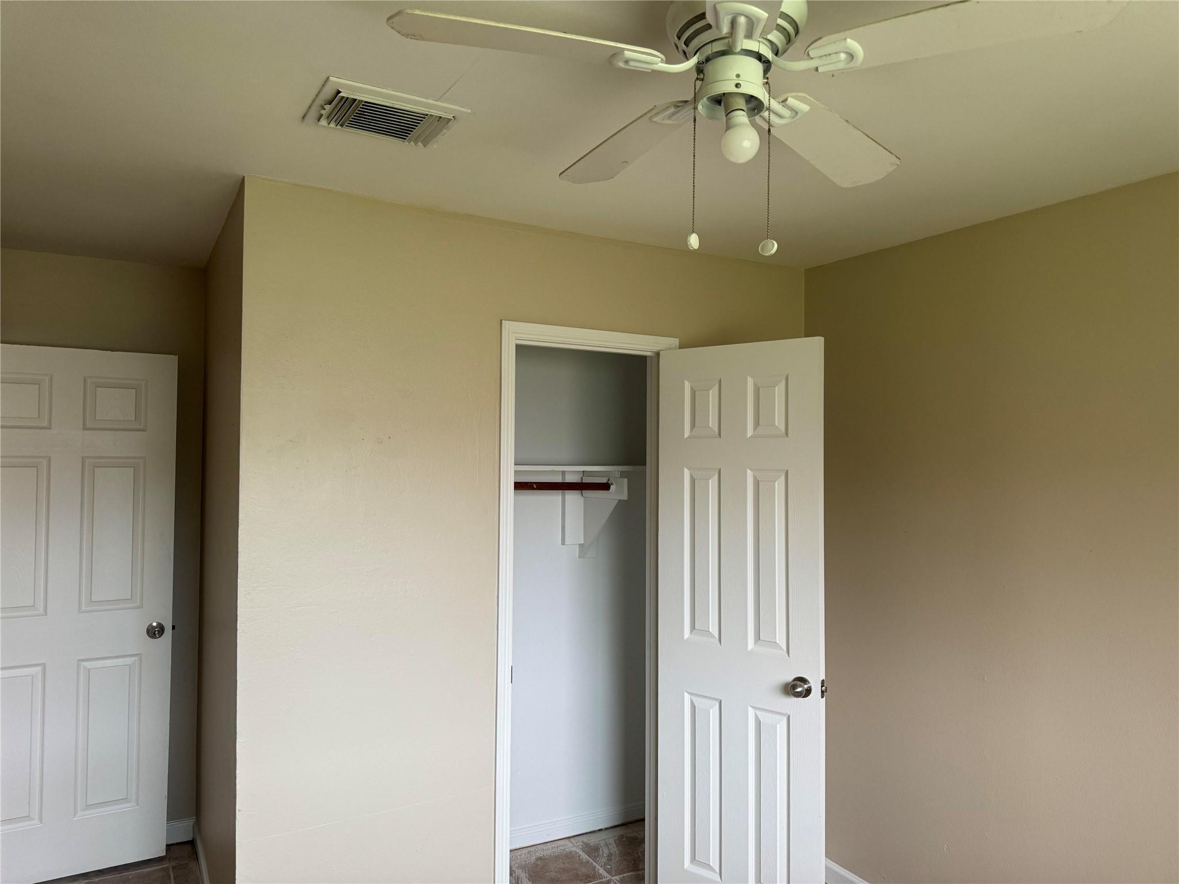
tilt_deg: +1.9
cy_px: 442
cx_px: 590
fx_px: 817
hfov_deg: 71.6
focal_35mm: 24
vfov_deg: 56.8
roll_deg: -0.6
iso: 160
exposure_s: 1/121
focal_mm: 6.76
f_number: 1.78
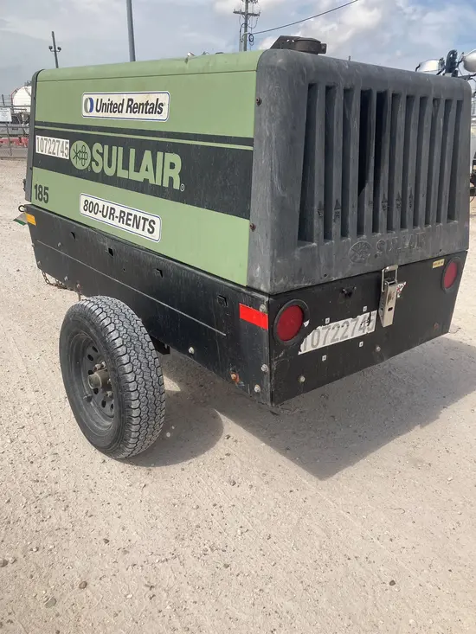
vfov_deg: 63.4
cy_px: 317
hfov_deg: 49.8
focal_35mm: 28
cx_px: 238
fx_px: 513
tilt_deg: -18.4
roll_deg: -1.7
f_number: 1.8
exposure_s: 1/2315
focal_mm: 3.99
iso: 32
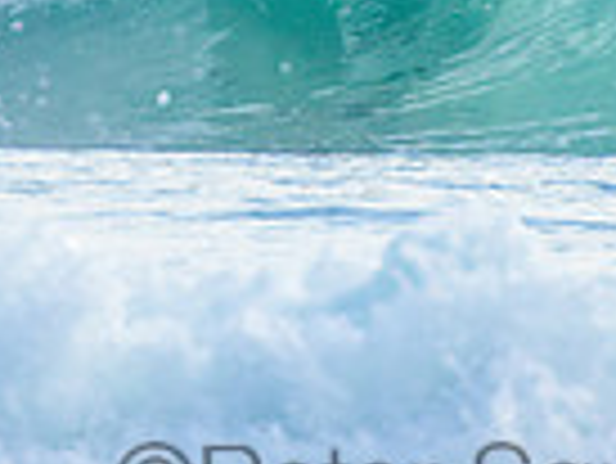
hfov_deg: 0.8
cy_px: -264
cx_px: 463
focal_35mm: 2472
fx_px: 44028
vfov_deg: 0.6
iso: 450
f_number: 5.6
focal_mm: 400
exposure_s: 1/2000
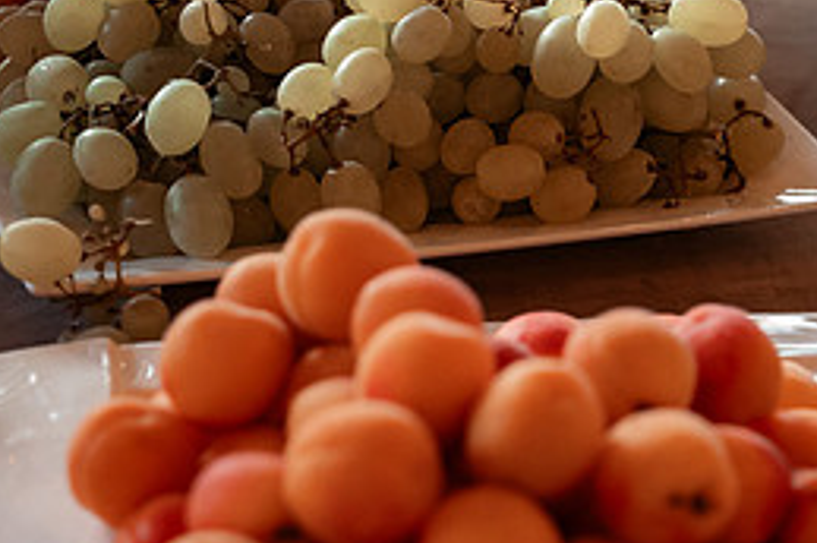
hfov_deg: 16.8
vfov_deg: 11.3
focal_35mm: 121
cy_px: 263
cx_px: 669
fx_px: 2743
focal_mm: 50
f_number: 2.8
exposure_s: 1/320
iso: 2500
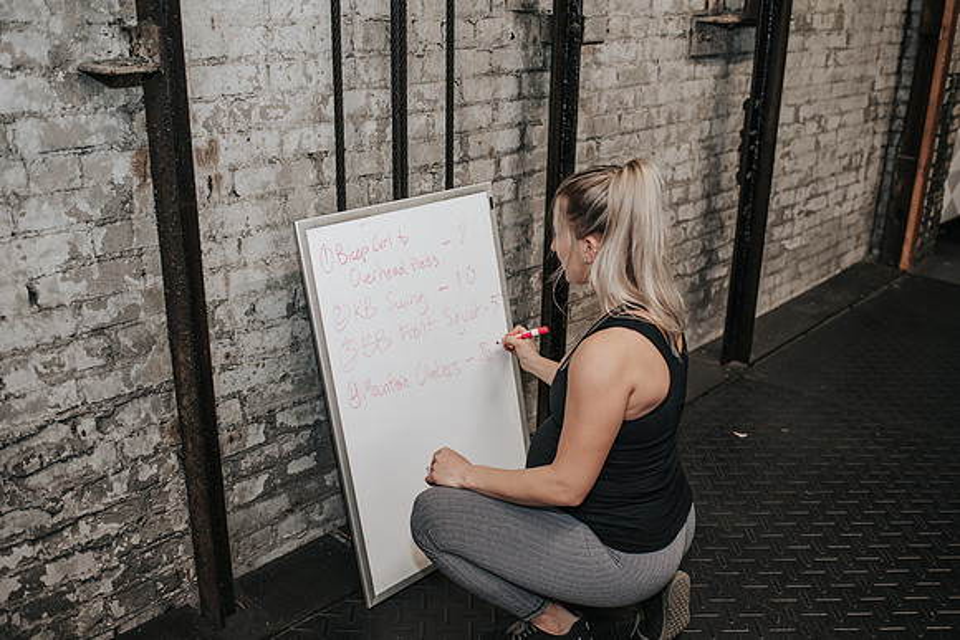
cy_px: 320
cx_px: 480
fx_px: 934
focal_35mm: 35
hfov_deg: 54.4
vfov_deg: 37.9
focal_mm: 35
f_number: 3.2
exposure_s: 1/200
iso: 800
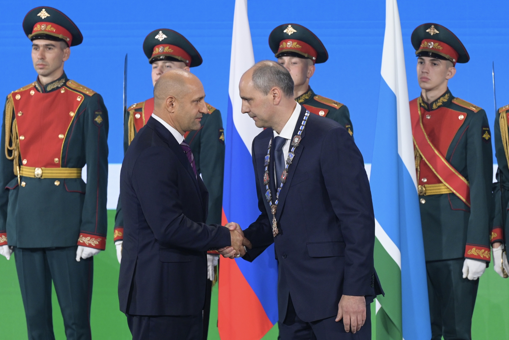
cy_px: 170
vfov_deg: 6.9
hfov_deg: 10.3
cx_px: 254
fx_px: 2828
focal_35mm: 200
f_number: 5.6
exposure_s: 1/160
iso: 1600
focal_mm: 200
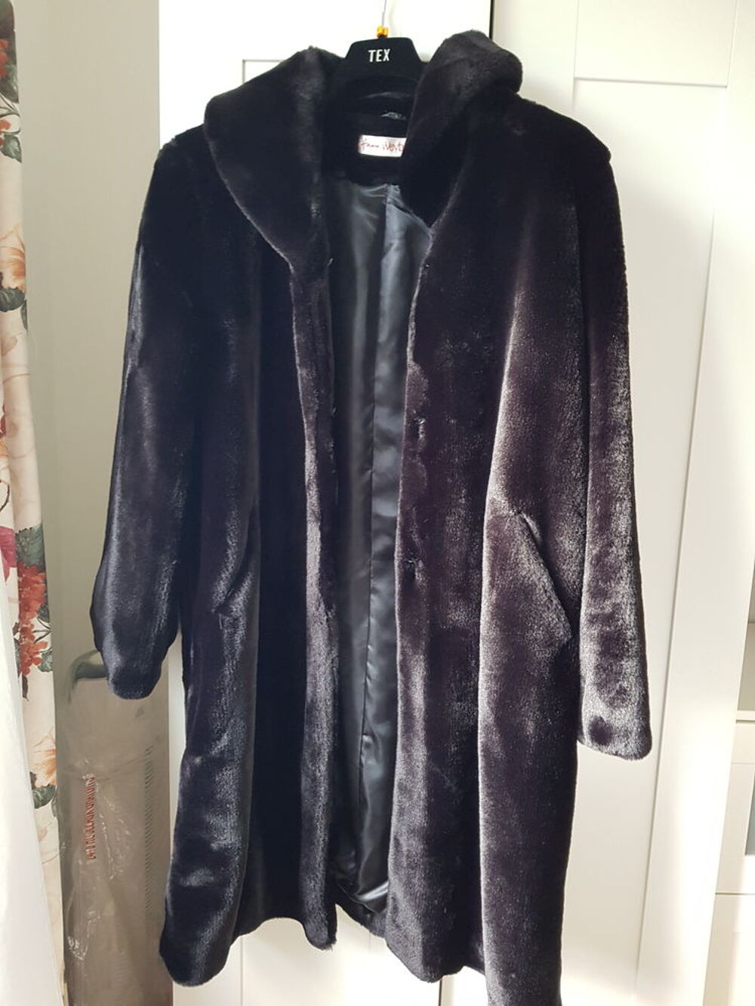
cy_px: 503
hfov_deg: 53.1
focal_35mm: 26
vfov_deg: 67.3
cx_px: 378
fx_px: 756
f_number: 1.7
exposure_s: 1/50
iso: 200
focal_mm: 4.2
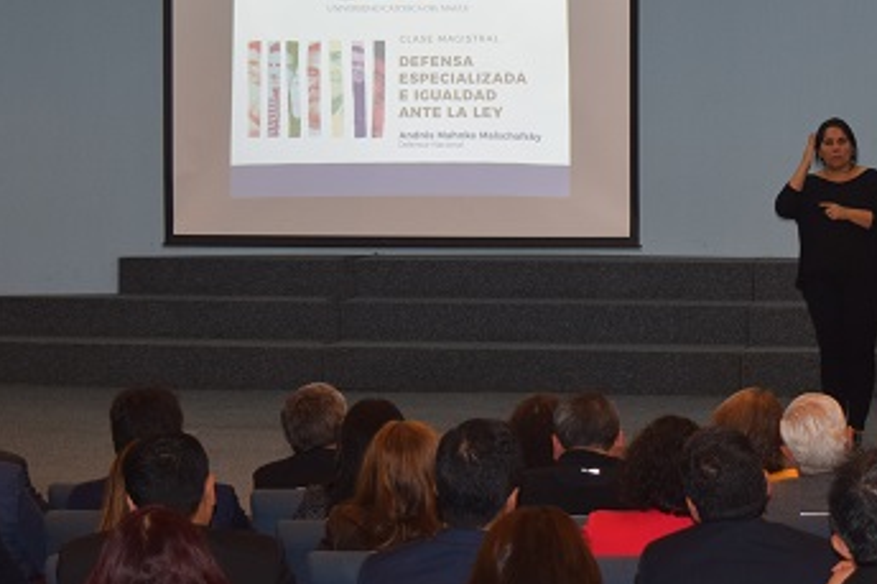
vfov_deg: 12.4
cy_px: 176
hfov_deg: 18.5
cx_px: 630
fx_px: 2678
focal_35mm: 110
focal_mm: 42
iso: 800
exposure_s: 1/60
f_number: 5
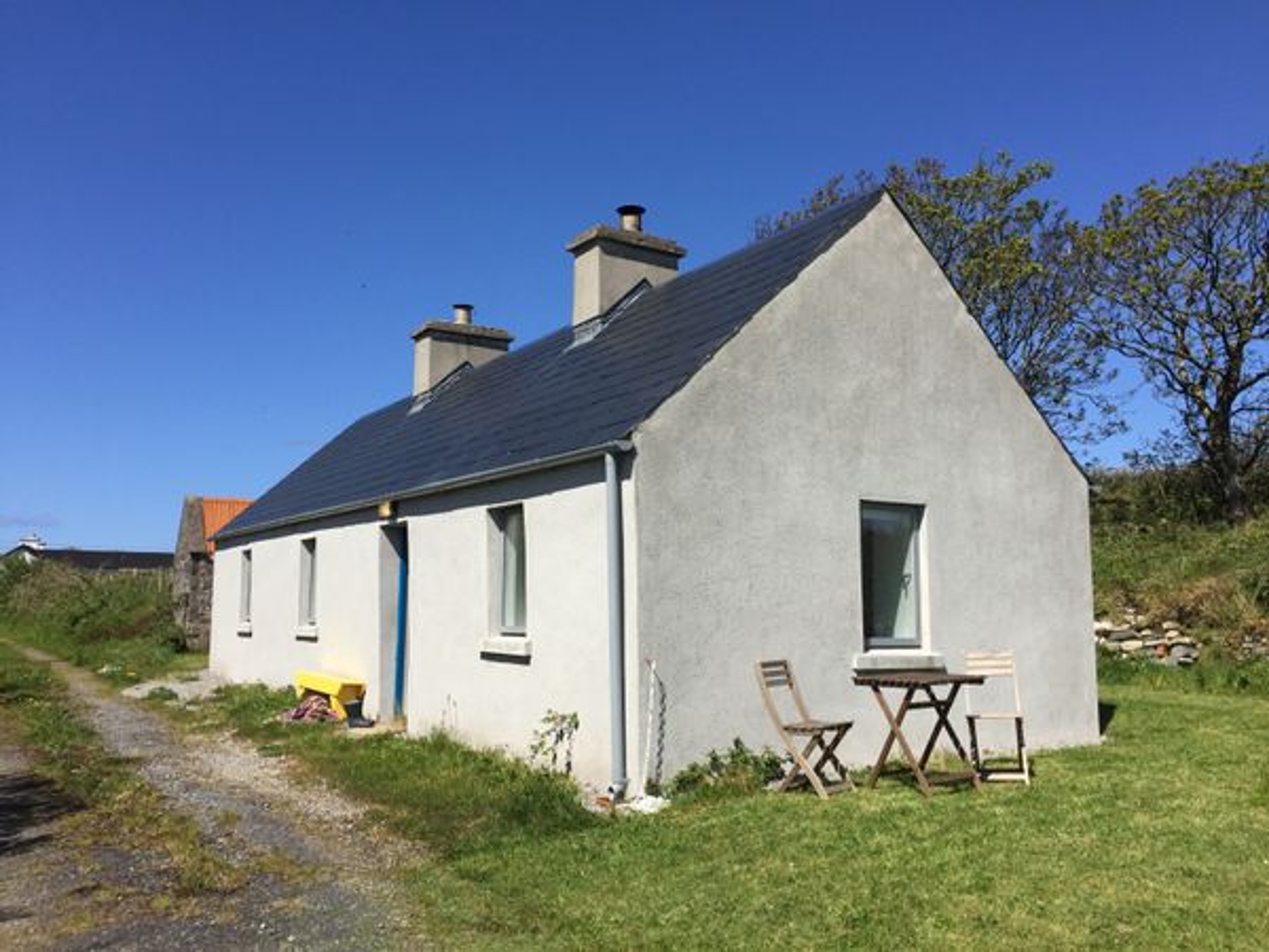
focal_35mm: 29
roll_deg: -1.9
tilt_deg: +6.4
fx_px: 1063
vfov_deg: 48.2
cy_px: 476
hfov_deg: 61.7
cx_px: 634
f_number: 2.2
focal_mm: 4.15
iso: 32
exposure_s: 1/3049
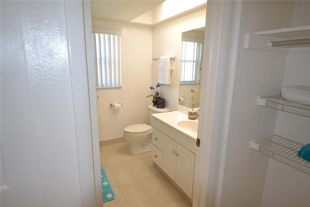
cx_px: 155
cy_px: 104
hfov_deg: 85.4
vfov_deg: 63.2
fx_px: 168
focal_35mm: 20
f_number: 4
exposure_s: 1/100
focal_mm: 13
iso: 400
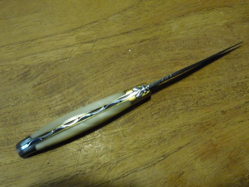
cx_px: 124
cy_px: 94
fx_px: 273
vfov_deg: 37.7
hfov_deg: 49.0
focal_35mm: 38
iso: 400
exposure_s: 1/10
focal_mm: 6.3
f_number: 3.8
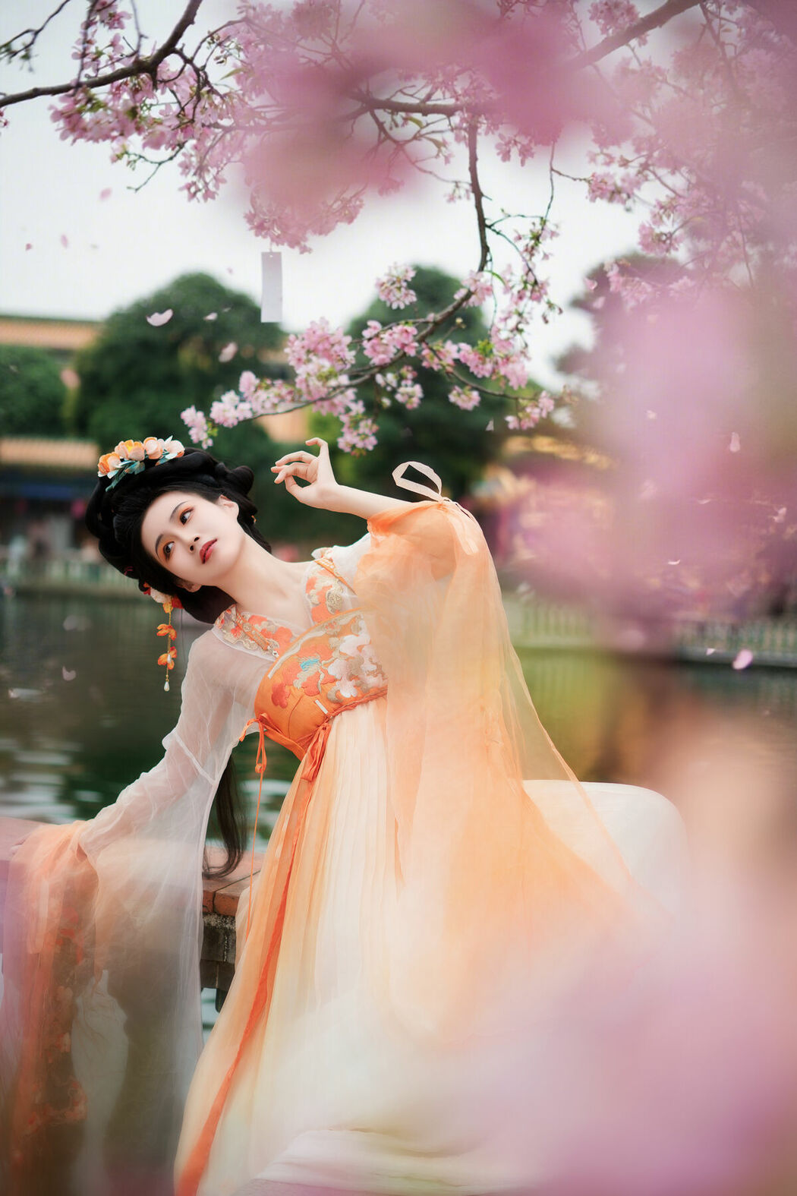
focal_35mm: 50
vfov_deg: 39.6
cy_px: 598
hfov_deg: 27.0
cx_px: 398
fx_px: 1660
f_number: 1.8
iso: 100
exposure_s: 1/320
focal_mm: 50
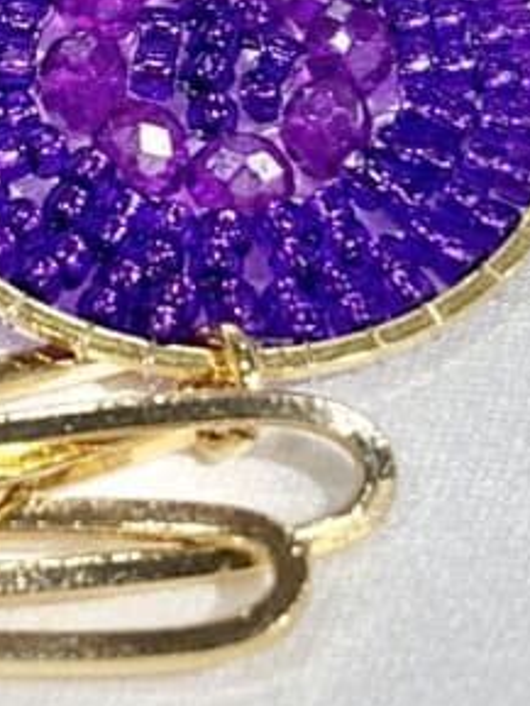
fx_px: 3753
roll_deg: +10.5
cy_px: -125
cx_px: -78
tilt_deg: -39.3
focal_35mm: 184
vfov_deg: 10.6
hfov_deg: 8.0
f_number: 1.6
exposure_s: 1/242
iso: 32
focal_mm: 5.96
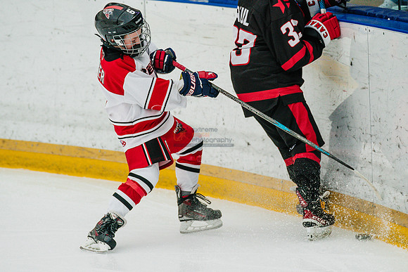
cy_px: 146
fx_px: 3277
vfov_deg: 4.8
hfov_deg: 7.1
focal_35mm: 289
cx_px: 230
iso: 1600
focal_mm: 221
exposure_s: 1/1000
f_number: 4
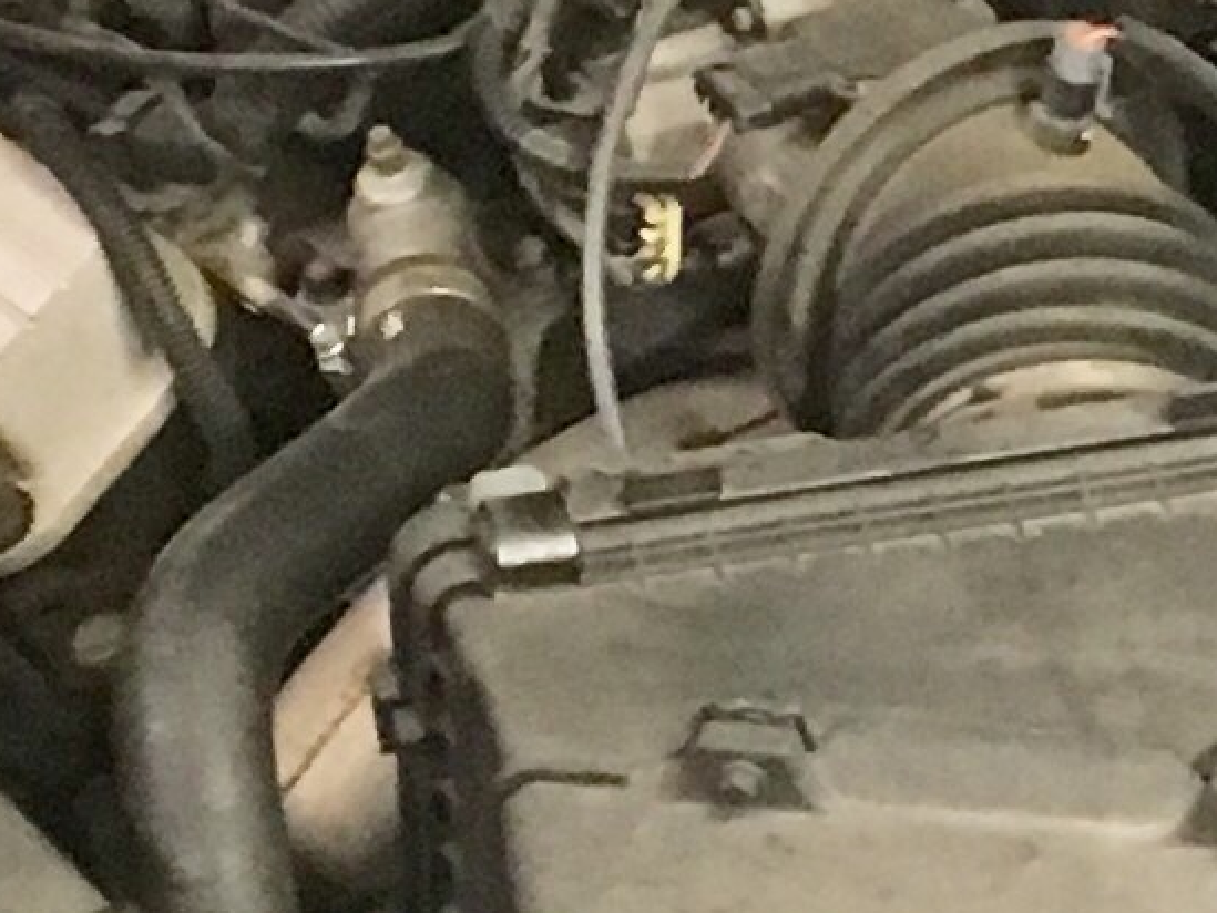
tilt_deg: -26.6
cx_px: 1193
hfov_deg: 9.2
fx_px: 7490
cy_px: -386
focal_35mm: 213
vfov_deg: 6.9
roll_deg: -2.8
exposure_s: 1/20
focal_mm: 4.15
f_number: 2.2
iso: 200
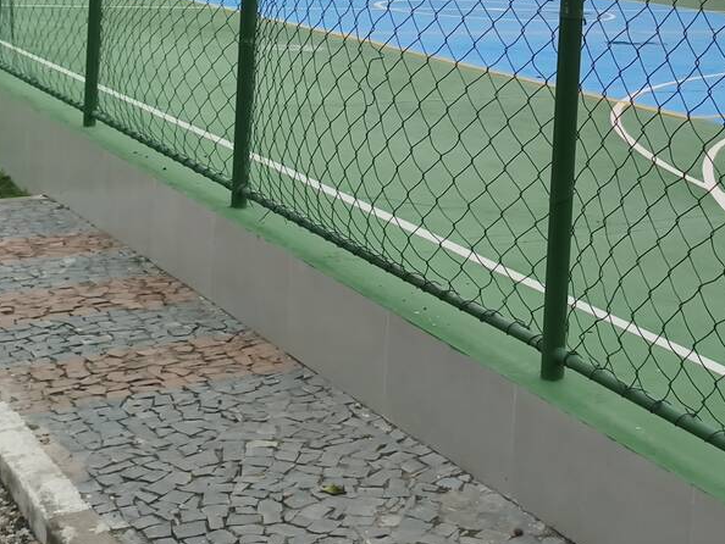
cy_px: -40
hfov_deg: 29.7
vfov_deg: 22.1
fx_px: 1320
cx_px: 616
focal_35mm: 63
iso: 80
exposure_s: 1/1993
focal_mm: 4.94
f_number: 1.5
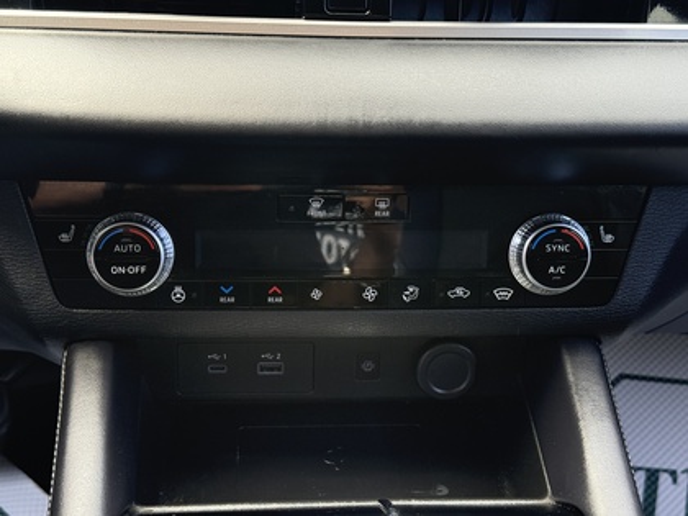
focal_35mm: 48
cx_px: 344
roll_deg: -2.1
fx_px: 954
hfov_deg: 39.7
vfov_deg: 30.3
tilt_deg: -27.4
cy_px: 258
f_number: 1.78
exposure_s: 1/112
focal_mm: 6.76
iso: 160
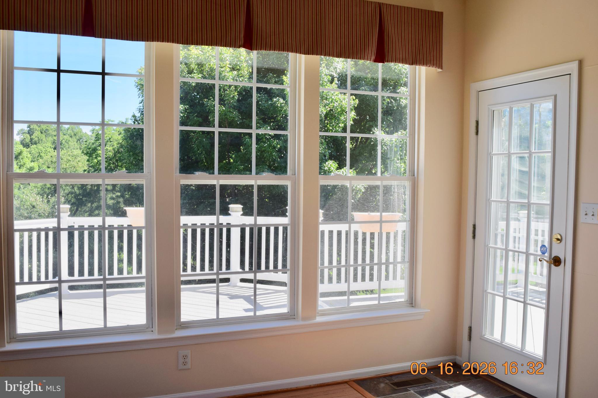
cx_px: 299
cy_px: 199
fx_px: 548
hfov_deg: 57.2
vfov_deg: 40.0
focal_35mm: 33
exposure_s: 1/250
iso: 220
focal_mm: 22
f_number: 8
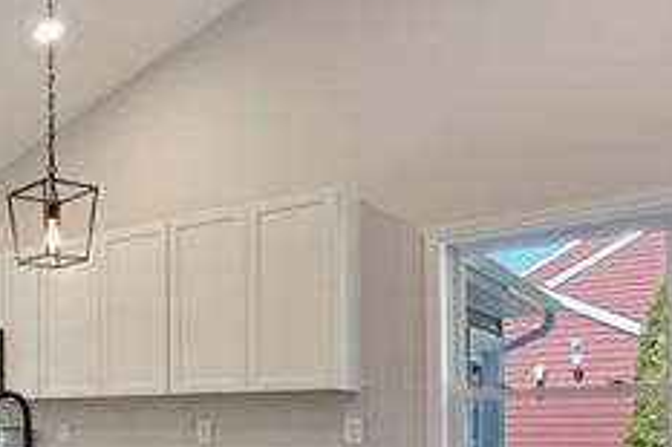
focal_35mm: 44
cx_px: -55
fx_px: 821
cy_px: 427
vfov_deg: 28.9
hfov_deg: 37.7
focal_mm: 16
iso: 200
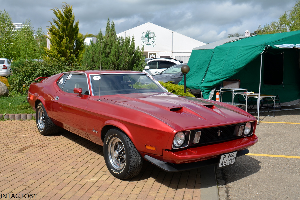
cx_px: 150
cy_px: 100
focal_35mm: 39
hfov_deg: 49.5
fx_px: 325
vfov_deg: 34.2
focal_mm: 26
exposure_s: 1/320
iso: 100
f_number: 9
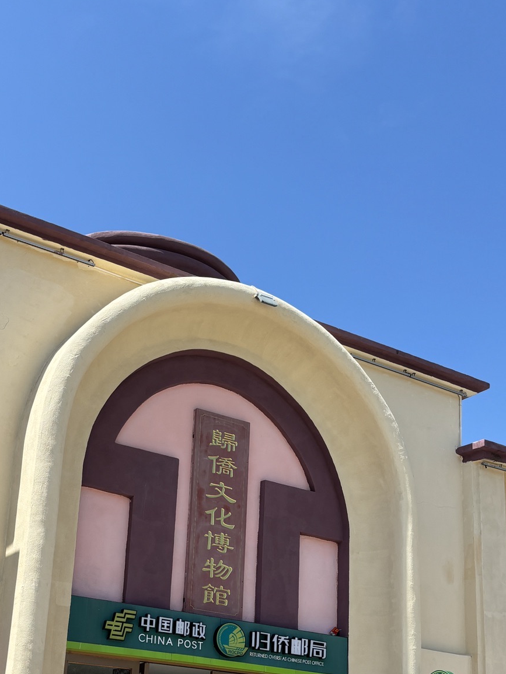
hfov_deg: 32.1
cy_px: 535
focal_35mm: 45
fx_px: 877
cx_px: 211
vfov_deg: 40.4
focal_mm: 5.96
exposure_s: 1/3106
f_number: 1.6
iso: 50
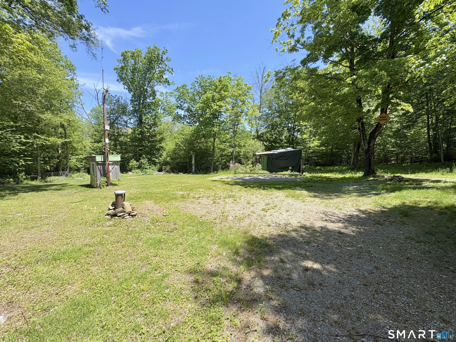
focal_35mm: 14
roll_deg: -0.7
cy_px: 171
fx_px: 184
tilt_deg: -4.5
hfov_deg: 102.1
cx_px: 228
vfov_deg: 85.7
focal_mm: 2.22
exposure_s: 1/1020
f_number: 2.2
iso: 50
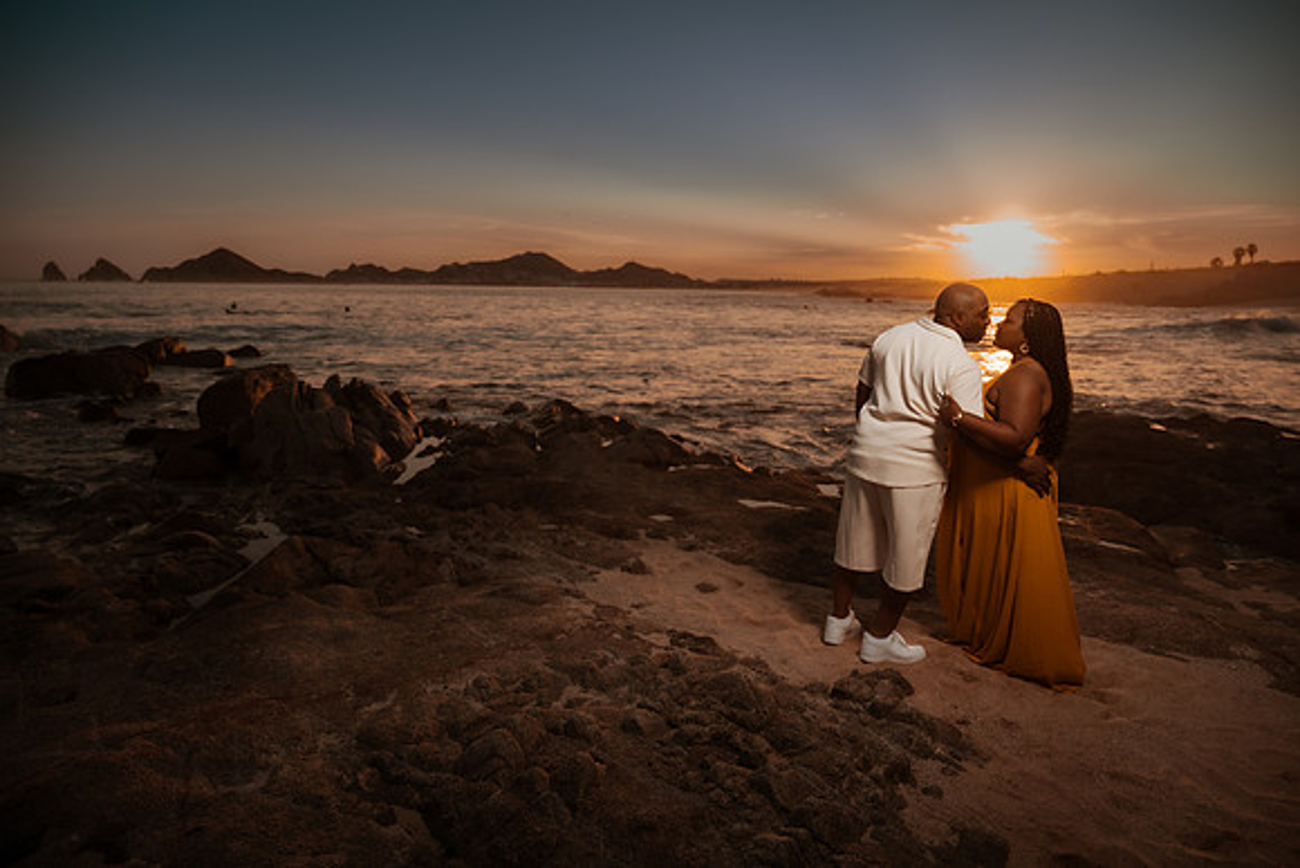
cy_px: 434
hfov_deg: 73.7
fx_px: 867
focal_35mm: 24
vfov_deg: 53.2
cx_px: 650
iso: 100
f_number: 4
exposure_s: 1/400
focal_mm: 24
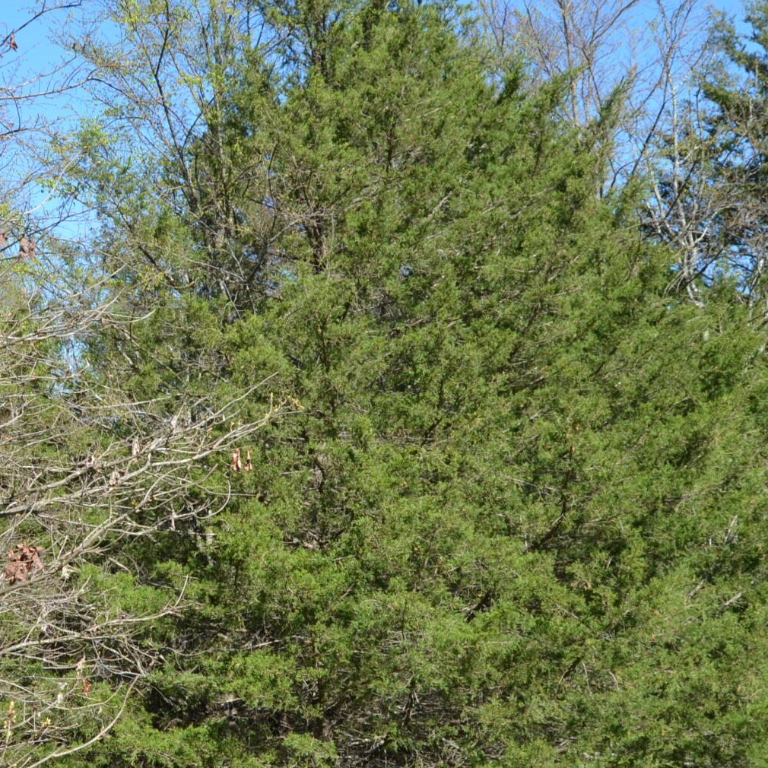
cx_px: 1
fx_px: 1707
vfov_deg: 25.2
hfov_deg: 24.2
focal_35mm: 68
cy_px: 504
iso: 160
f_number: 8
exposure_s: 1/250
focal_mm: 18
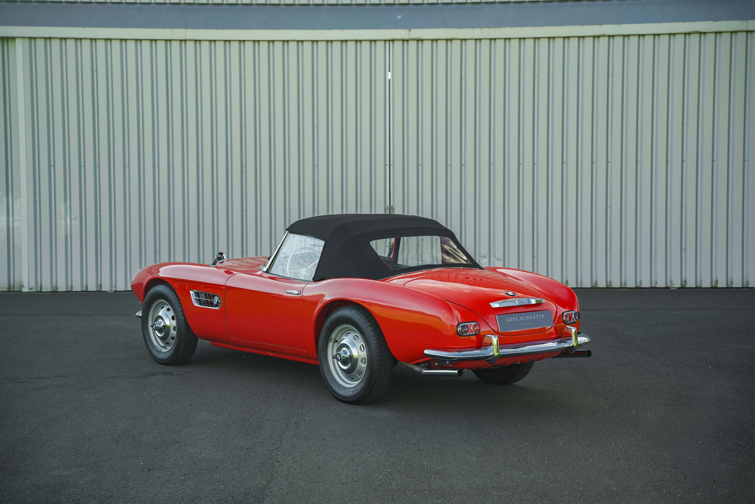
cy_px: 252
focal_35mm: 59
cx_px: 378
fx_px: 1239
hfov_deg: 33.9
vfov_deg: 23.0
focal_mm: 59.1
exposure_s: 1/200
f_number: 3.5
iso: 160
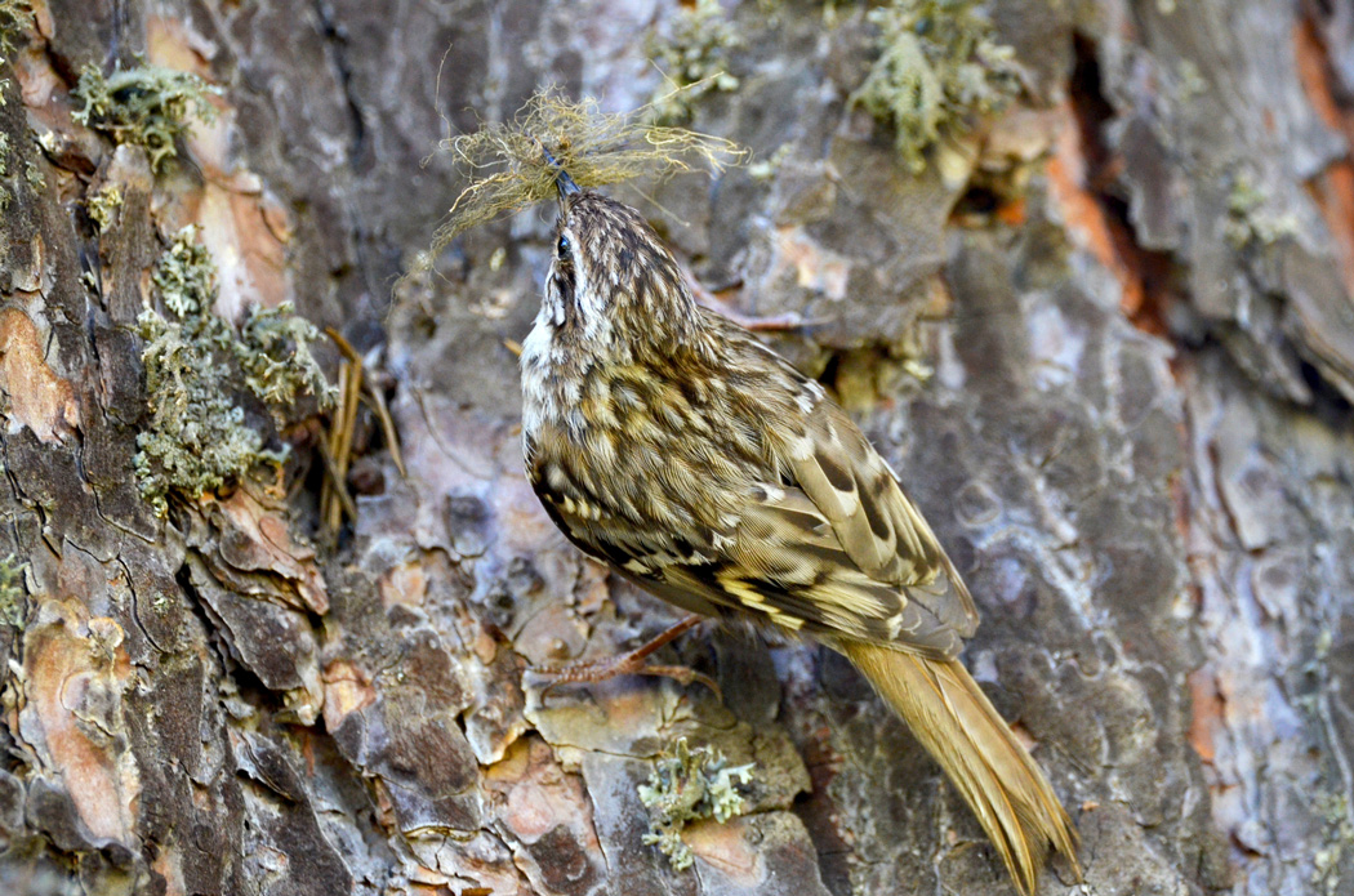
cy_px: 448
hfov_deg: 2.3
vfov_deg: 1.5
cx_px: 677
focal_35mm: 900
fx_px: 33773
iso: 800
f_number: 6.3
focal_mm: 600
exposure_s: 1/125
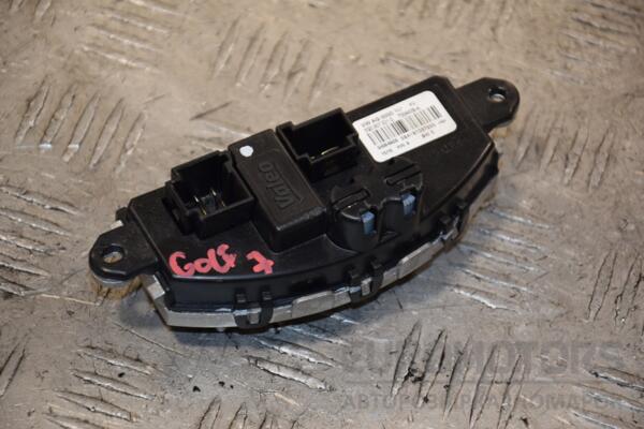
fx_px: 2817
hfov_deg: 13.0
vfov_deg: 8.7
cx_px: 322
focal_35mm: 158
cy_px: 214
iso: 800
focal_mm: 105
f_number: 5.6
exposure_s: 1/200
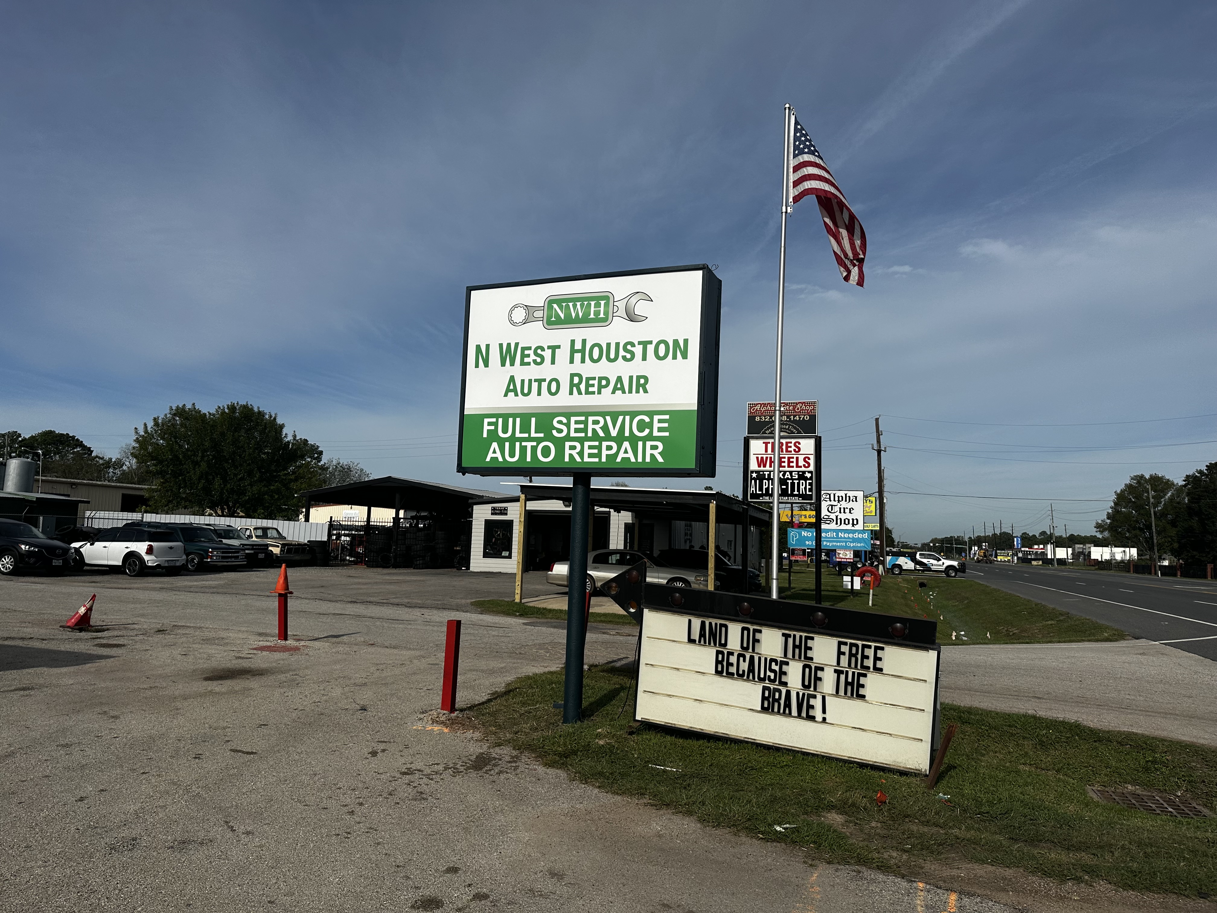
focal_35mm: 24
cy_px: 456
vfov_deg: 56.8
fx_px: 844
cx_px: 608
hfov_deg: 71.6
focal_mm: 6.86
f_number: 1.78
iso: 80
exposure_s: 1/9709
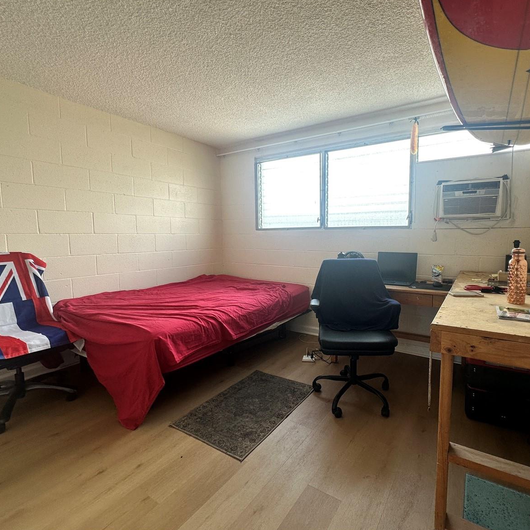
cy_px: 260
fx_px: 294
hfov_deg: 83.2
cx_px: 311
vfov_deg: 84.0
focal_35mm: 17
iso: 50
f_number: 2.2
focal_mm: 2.22
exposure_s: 1/99
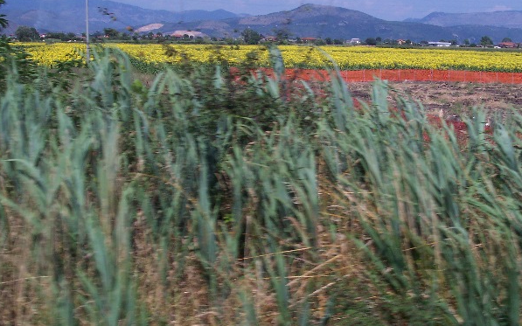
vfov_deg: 24.0
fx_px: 768
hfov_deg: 37.3
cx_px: 326
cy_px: 160
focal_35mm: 54
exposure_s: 1/1000
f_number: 4.8
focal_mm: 8
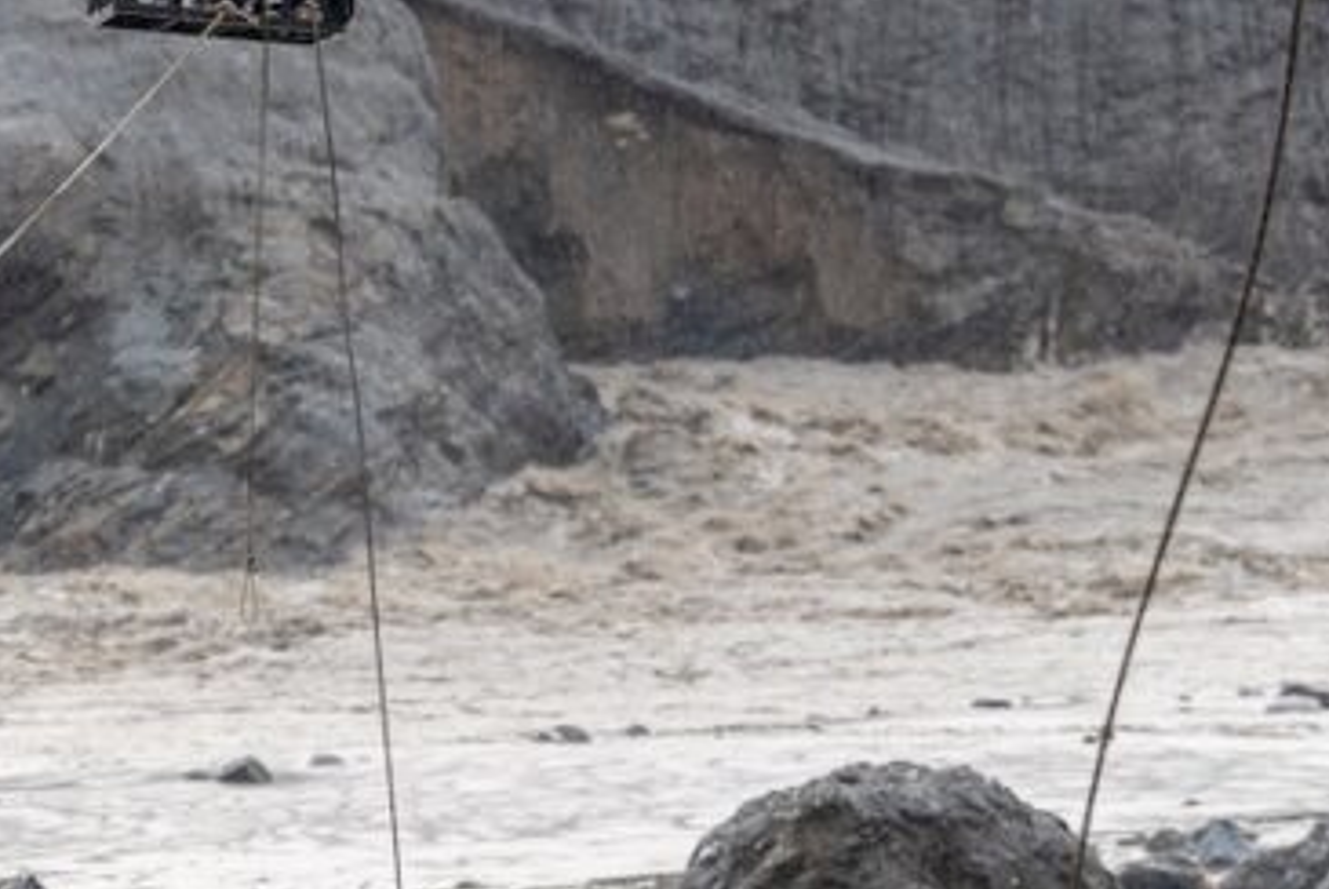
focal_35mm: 241
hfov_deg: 8.5
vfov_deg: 5.7
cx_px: 15
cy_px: 395
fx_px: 8904
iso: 1000
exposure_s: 1/160
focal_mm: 86
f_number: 4
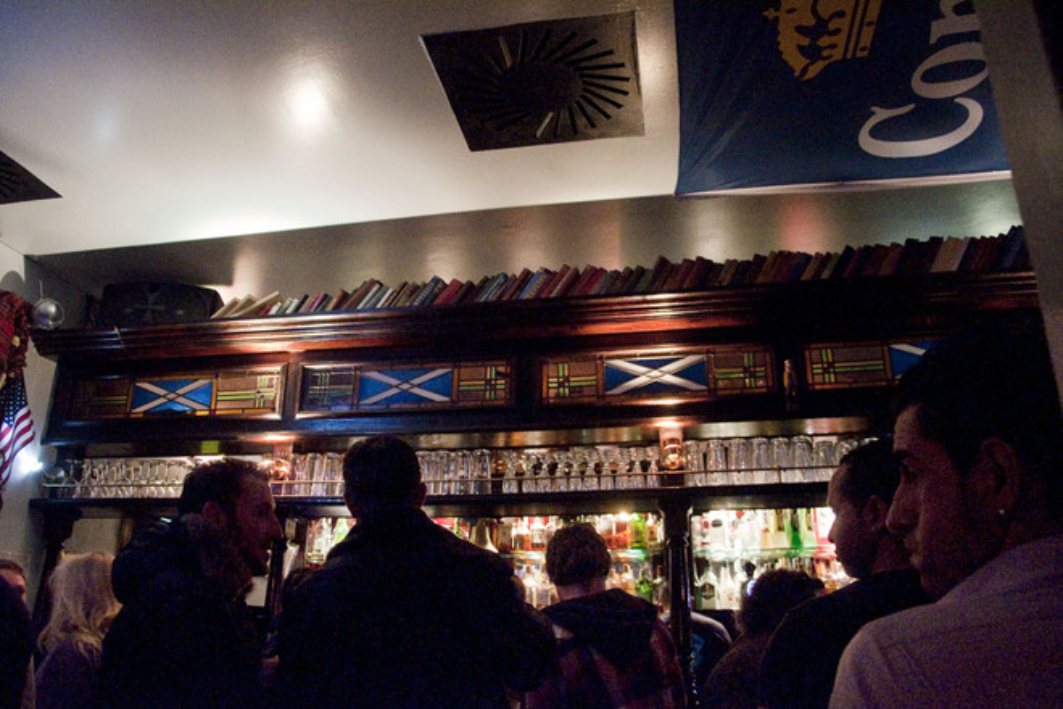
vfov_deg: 47.9
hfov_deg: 67.4
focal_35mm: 27
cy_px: 354
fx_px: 797
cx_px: 532
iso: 4000
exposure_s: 1/50
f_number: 3.5
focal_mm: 18
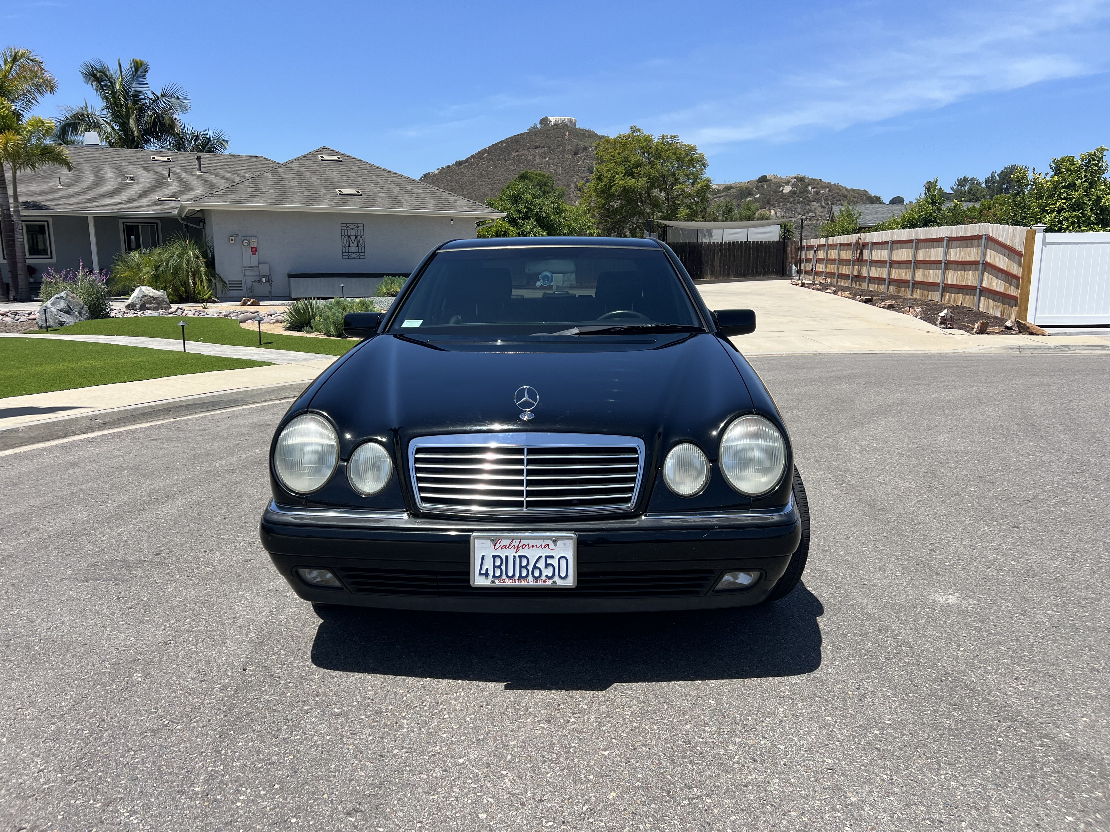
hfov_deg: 65.3
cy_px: 409
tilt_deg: -10.5
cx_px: 554
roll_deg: +0.3
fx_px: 866
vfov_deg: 51.3
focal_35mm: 27
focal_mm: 5.7
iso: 50
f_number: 1.5
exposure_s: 1/4115
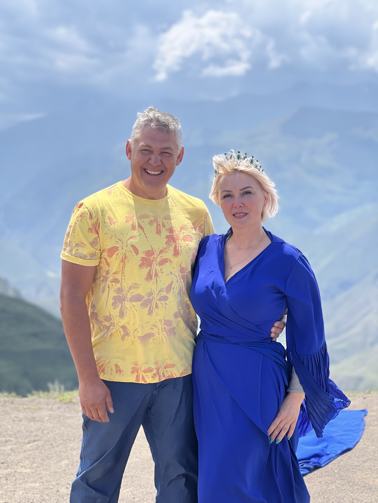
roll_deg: -0.2
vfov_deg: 25.3
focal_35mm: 77
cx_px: 189
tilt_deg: -3.0
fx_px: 1121
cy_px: 252
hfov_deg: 19.1
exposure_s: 1/544
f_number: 2.8
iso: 32
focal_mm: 9
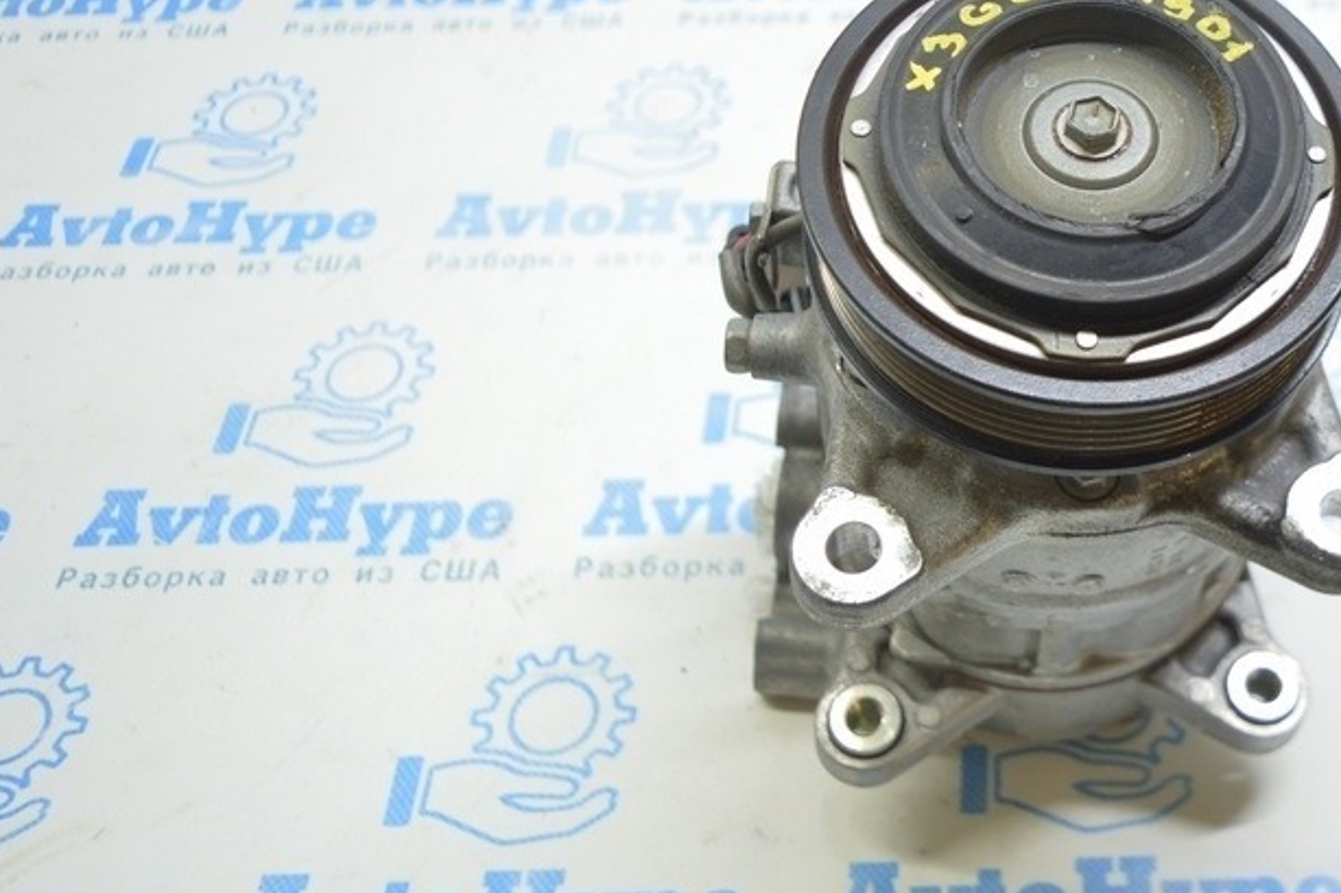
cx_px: 1022
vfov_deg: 26.8
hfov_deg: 38.5
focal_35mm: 50
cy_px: 294
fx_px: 1862
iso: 400
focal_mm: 20
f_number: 3.8
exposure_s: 1/40
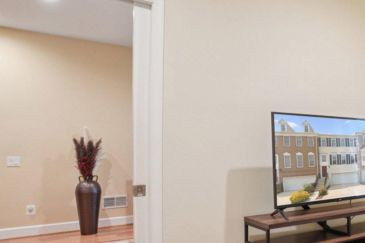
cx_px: 375
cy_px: 158
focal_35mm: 34
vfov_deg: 38.5
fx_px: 345
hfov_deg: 45.8
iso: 100
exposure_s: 1/2
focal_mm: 10
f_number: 7.1
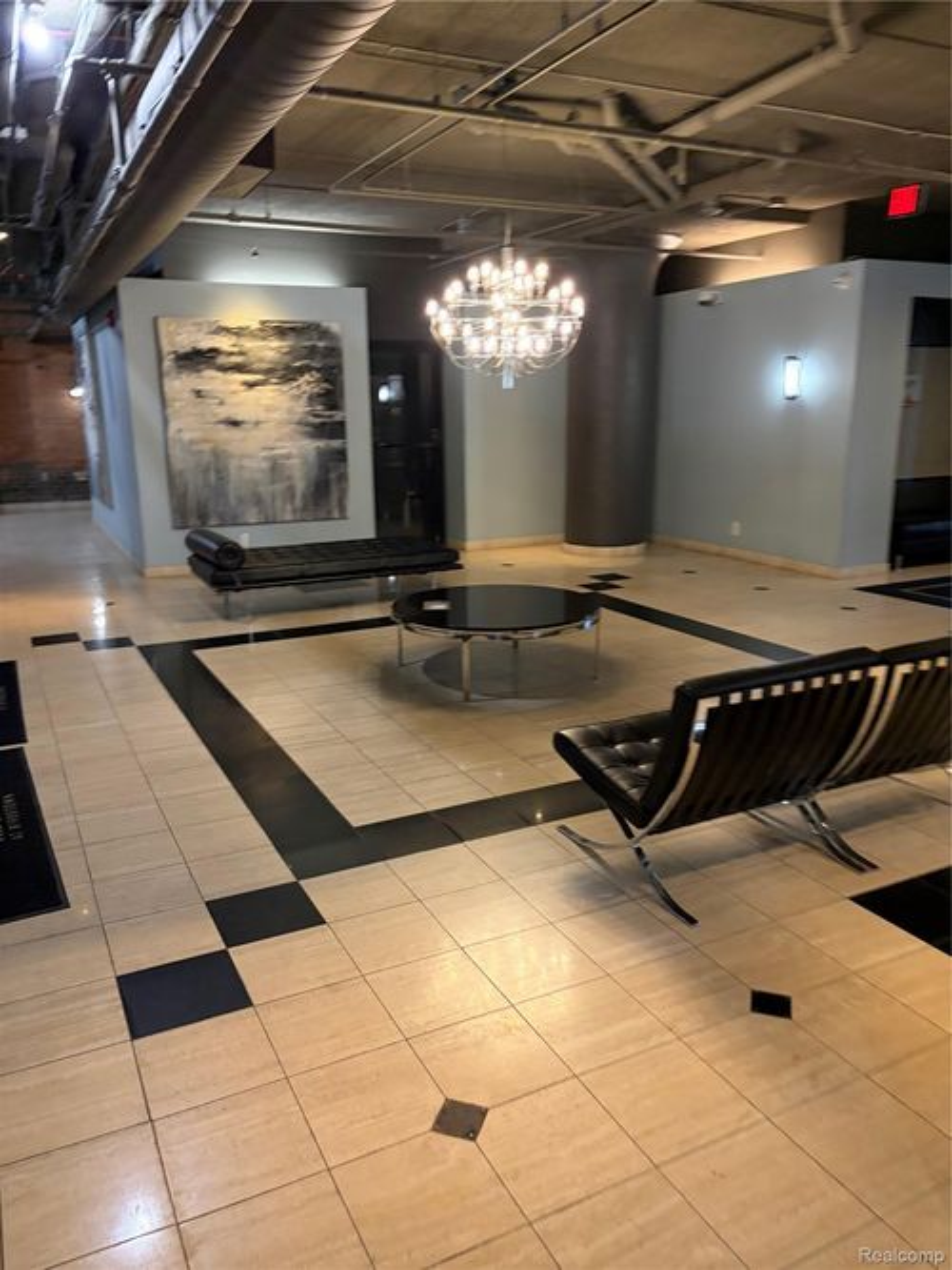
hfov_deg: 53.0
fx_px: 954
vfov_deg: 67.3
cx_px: 476
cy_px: 635
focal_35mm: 26
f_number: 1.6
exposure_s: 1/40
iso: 320
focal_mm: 5.96
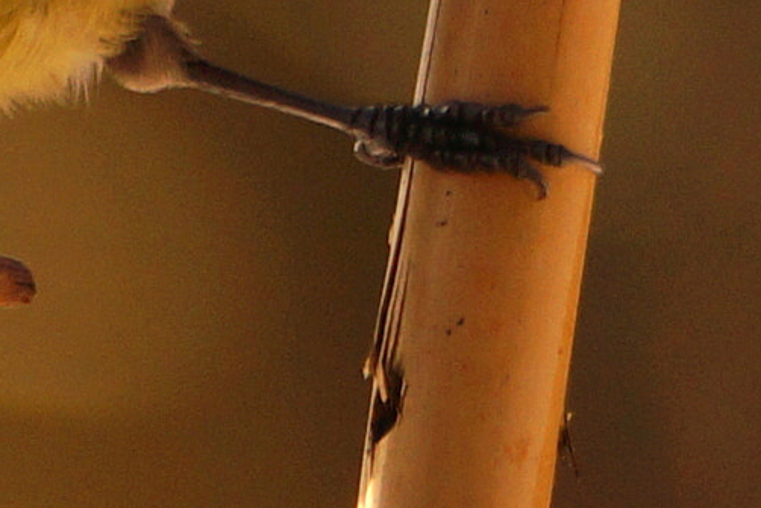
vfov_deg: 0.7
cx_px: 625
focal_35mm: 1836
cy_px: -400
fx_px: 38820
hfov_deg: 1.1
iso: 200
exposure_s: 1/640
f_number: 5.6
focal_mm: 300
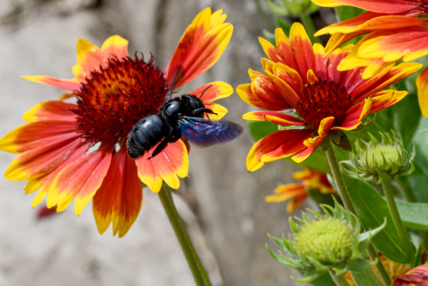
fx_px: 1605
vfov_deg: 10.2
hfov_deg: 15.2
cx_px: 214
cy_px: 143
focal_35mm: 135
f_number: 11
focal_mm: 90
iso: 800
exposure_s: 1/1000
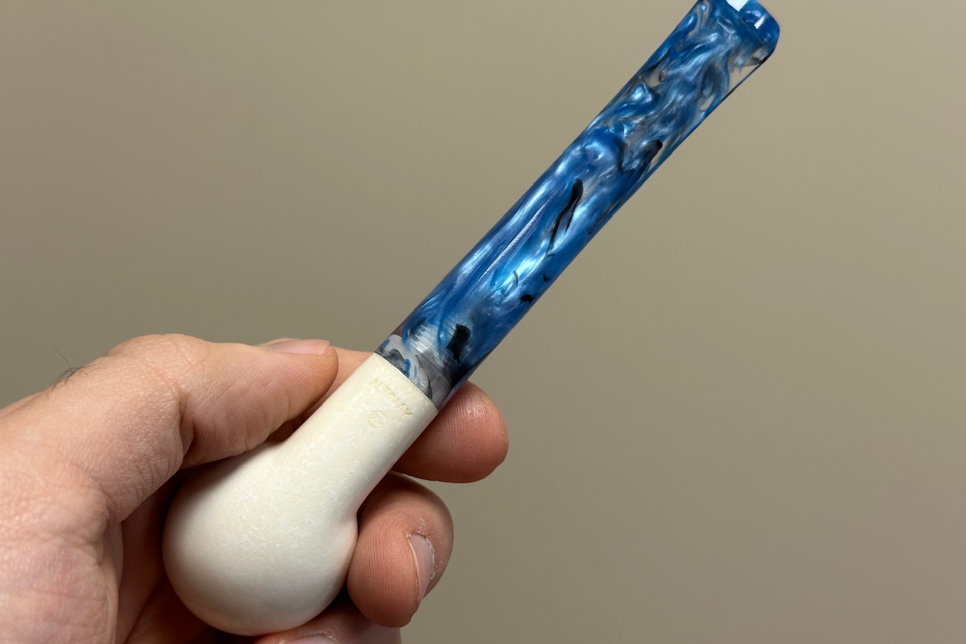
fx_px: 1368
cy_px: 307
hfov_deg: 38.9
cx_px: 481
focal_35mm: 51
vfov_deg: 26.5
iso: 64
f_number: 1.78
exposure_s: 1/100
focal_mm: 6.86
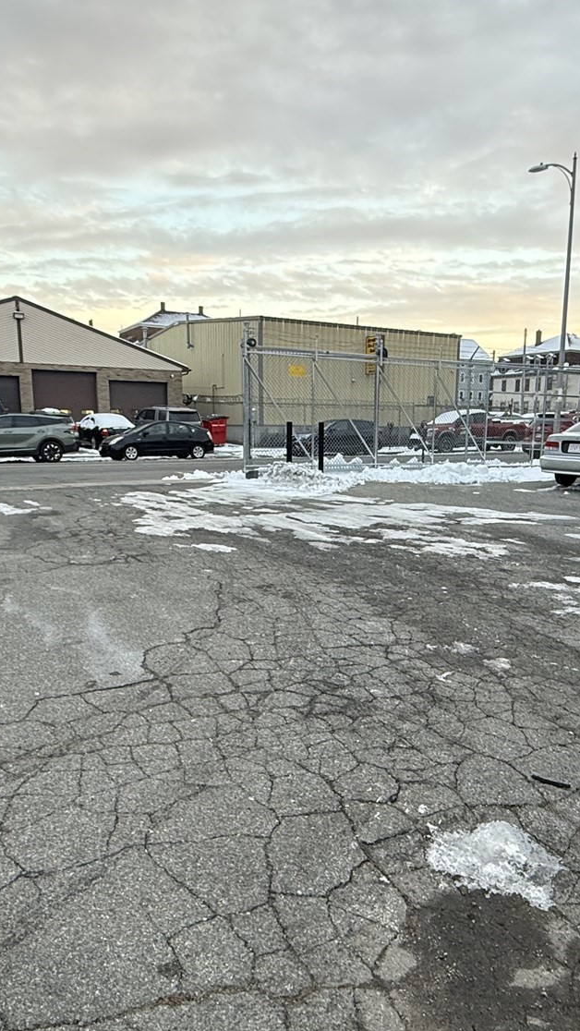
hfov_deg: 41.4
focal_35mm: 28
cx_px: 332
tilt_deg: -12.5
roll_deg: -0.3
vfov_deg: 67.4
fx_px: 765
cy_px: 605
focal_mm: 2.22
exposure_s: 1/99
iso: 200
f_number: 2.2
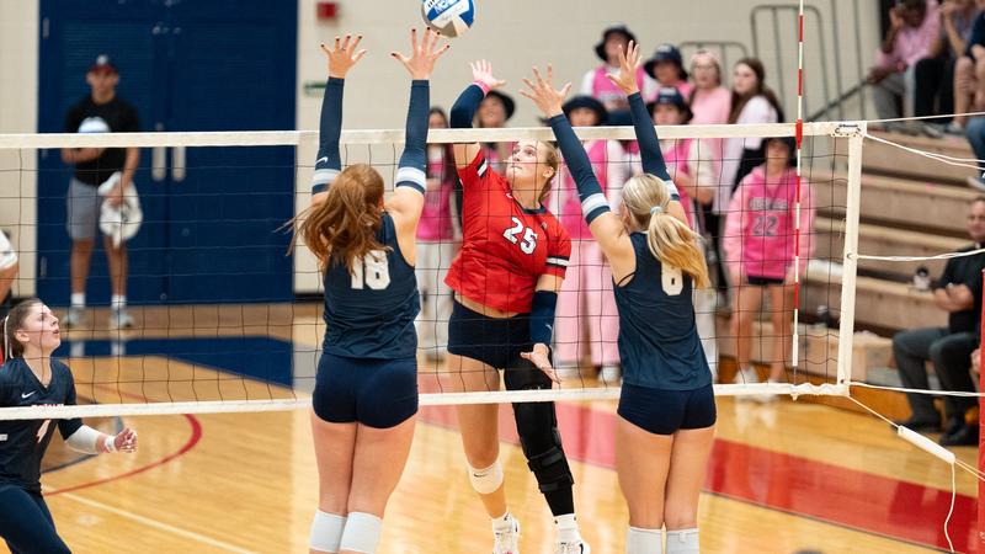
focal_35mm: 220
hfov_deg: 9.8
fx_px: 5747
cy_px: 297
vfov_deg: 5.5
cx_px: 473
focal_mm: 135
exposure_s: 1/1000
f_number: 1.8
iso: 5000
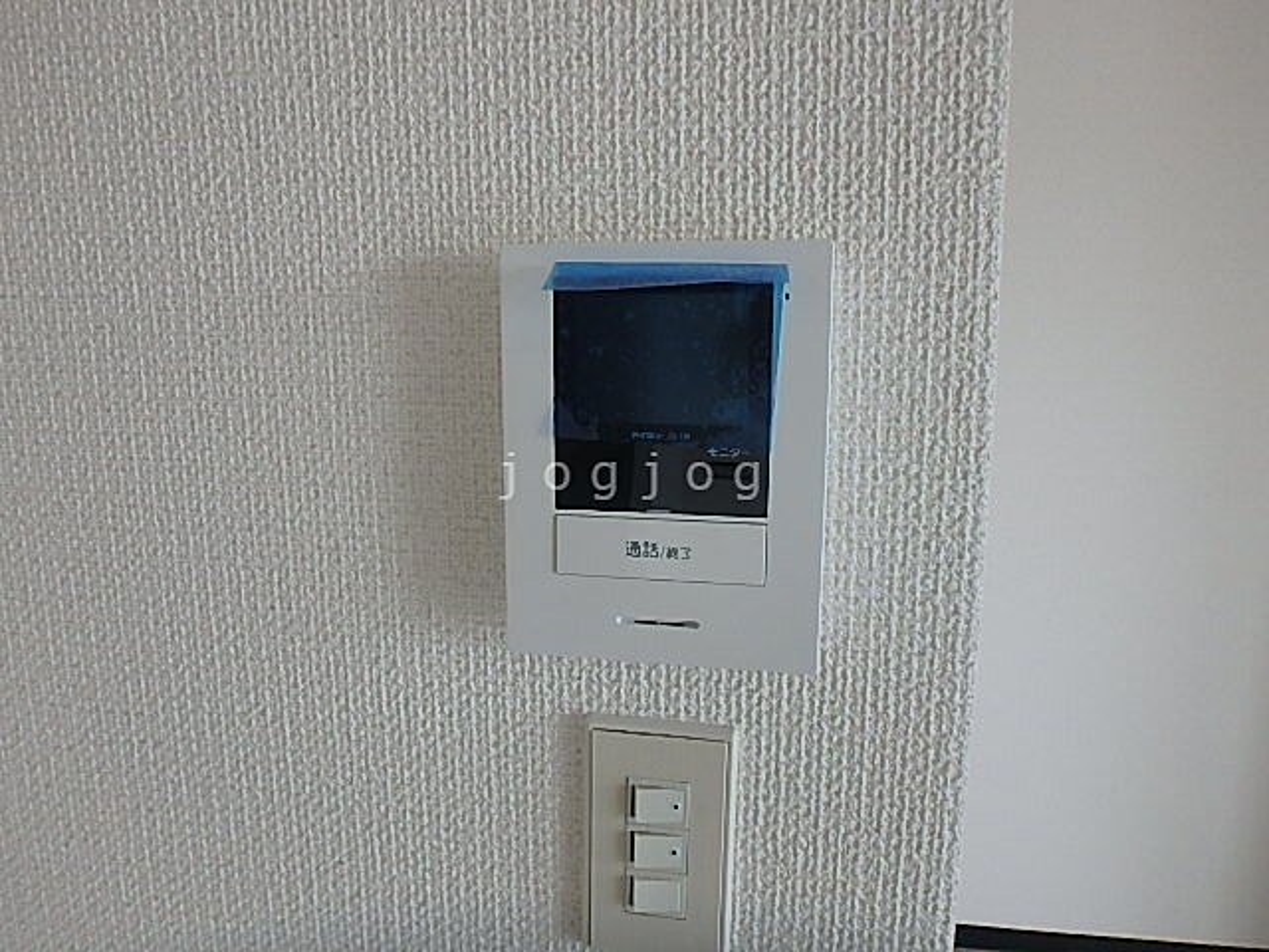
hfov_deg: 79.0
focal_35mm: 21
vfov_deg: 63.4
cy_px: 476
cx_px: 634
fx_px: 770
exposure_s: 1/60
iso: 160
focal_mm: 3.7
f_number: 3.5
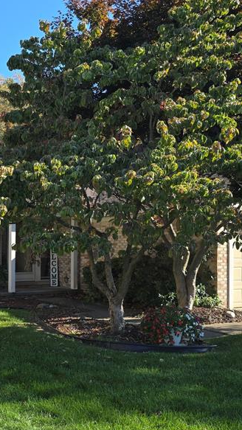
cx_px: 18
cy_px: 246
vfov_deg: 46.3
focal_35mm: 44
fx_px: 502
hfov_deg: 26.1
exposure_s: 1/300
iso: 12
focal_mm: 6.3
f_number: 1.7
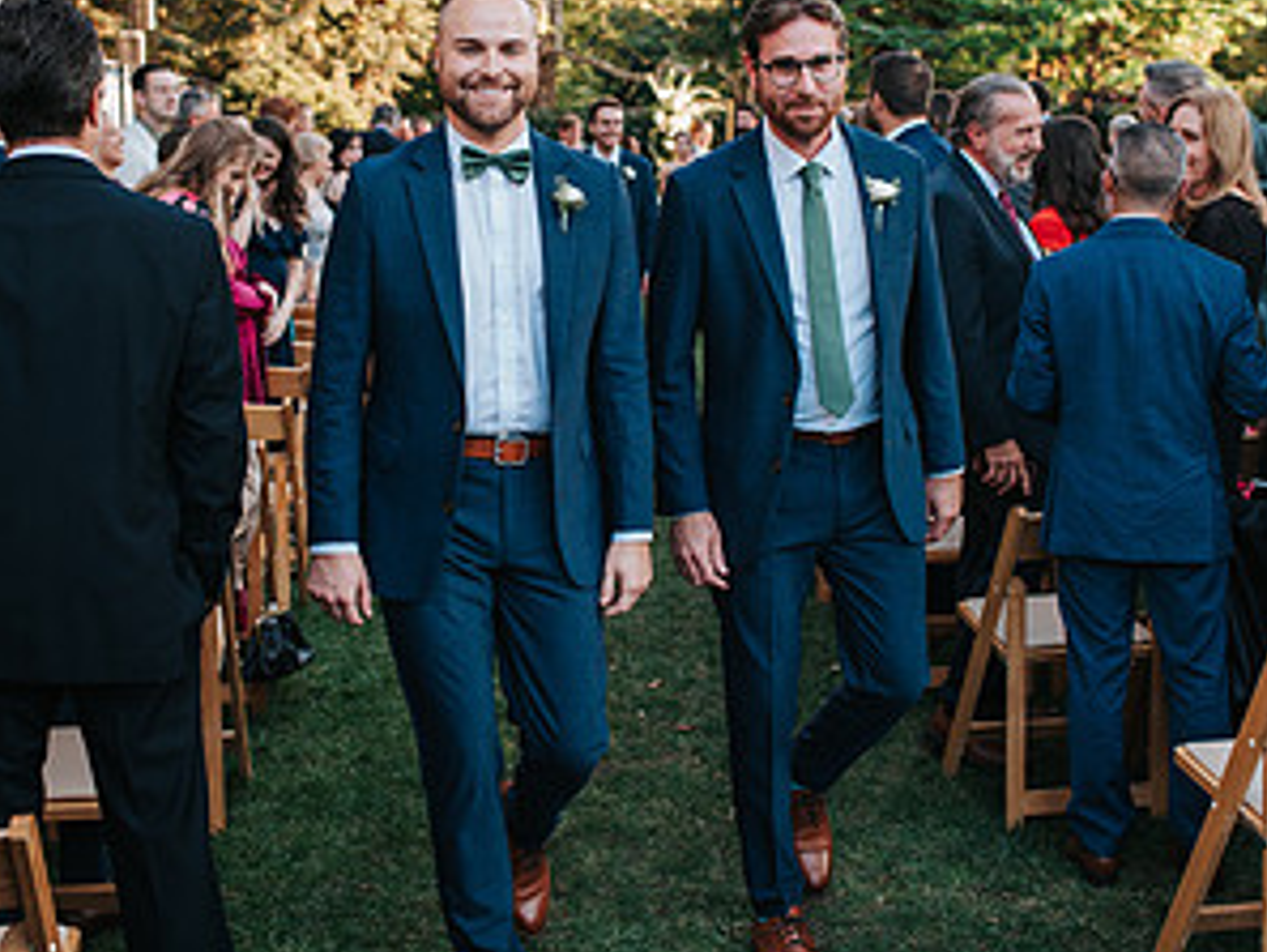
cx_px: 636
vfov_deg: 28.4
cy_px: 342
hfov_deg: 37.5
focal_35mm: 51
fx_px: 1867
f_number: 3.2
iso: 1000
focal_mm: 35
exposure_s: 1/800
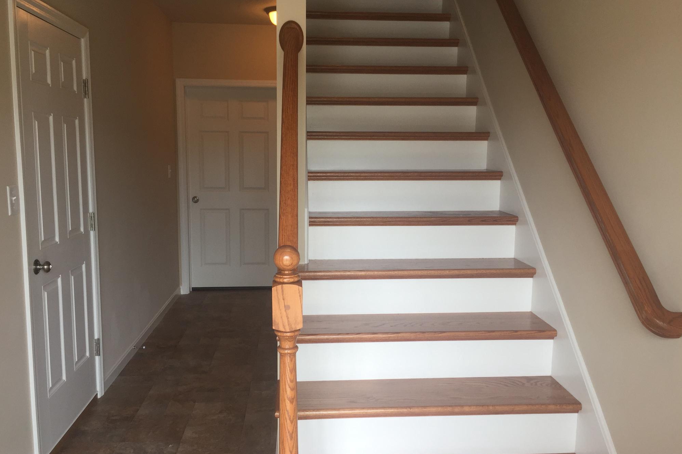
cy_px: 229
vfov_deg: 42.3
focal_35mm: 31
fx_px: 587
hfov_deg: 60.3
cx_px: 339
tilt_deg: -8.7
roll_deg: -0.4
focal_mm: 4.15
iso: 32
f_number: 2.2
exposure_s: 1/60
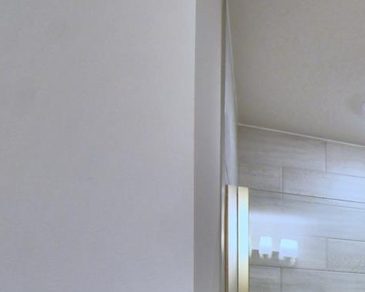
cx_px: 496
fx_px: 518
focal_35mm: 48
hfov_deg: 29.6
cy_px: 367
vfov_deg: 27.1
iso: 400
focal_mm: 10
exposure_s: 1/80
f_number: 4.5
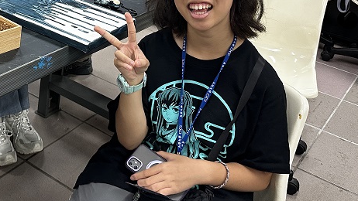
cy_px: -5
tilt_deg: -19.0
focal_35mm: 57
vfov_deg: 20.3
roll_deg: -5.1
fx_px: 541
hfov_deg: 34.8
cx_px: 46
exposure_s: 1/60
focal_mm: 6.86
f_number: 1.78
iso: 160
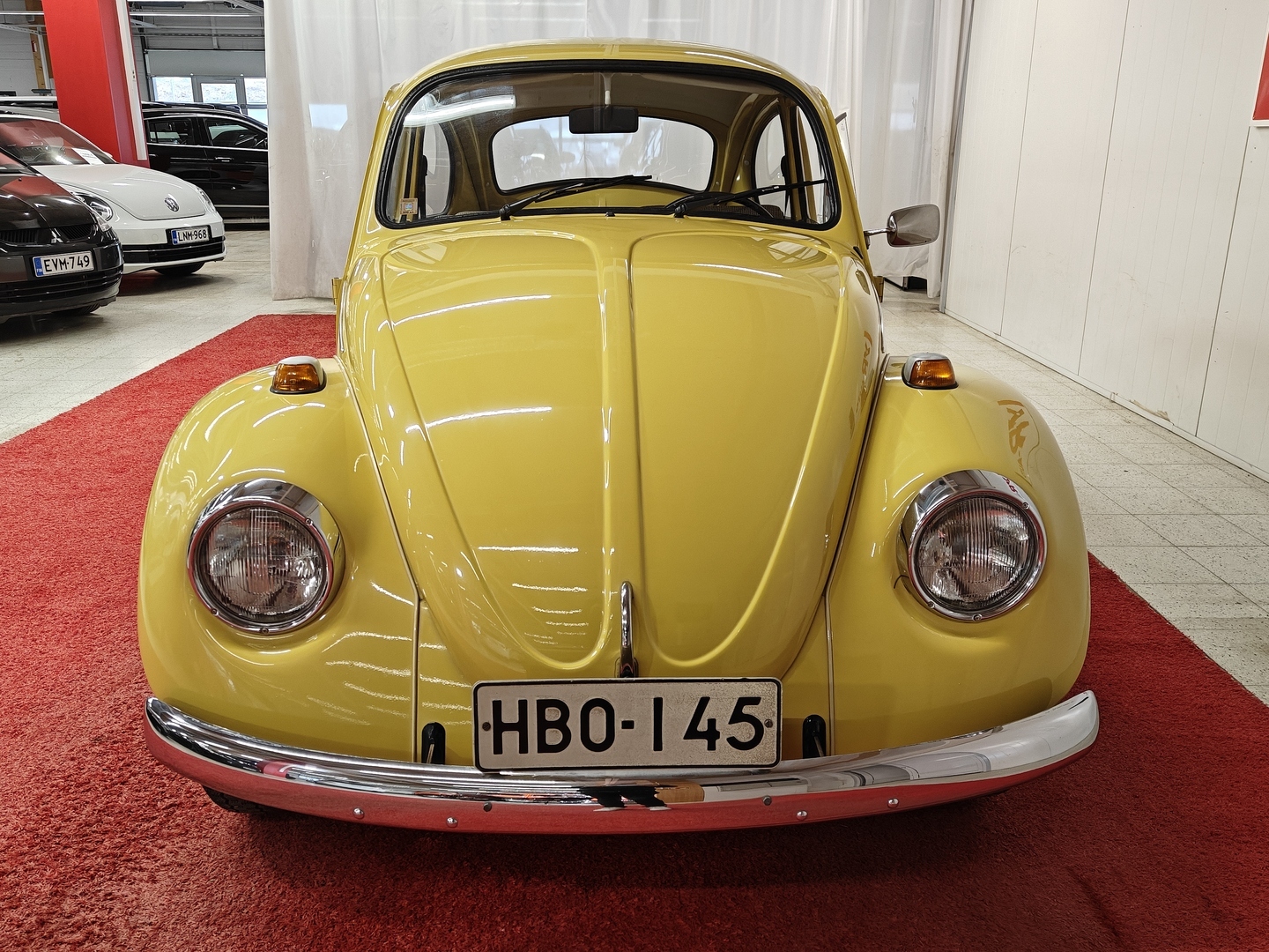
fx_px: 1063
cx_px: 634
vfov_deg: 48.2
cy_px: 476
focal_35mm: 29
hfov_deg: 61.7
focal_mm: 5.59
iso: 100
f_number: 1.8
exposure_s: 1/100
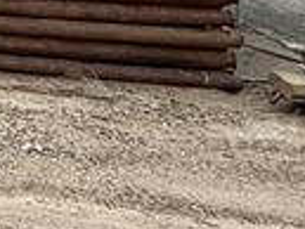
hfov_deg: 12.1
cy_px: -158
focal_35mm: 111
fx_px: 979
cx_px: -520
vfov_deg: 12.4
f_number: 2.2
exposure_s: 1/225
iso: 50
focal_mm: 2.22
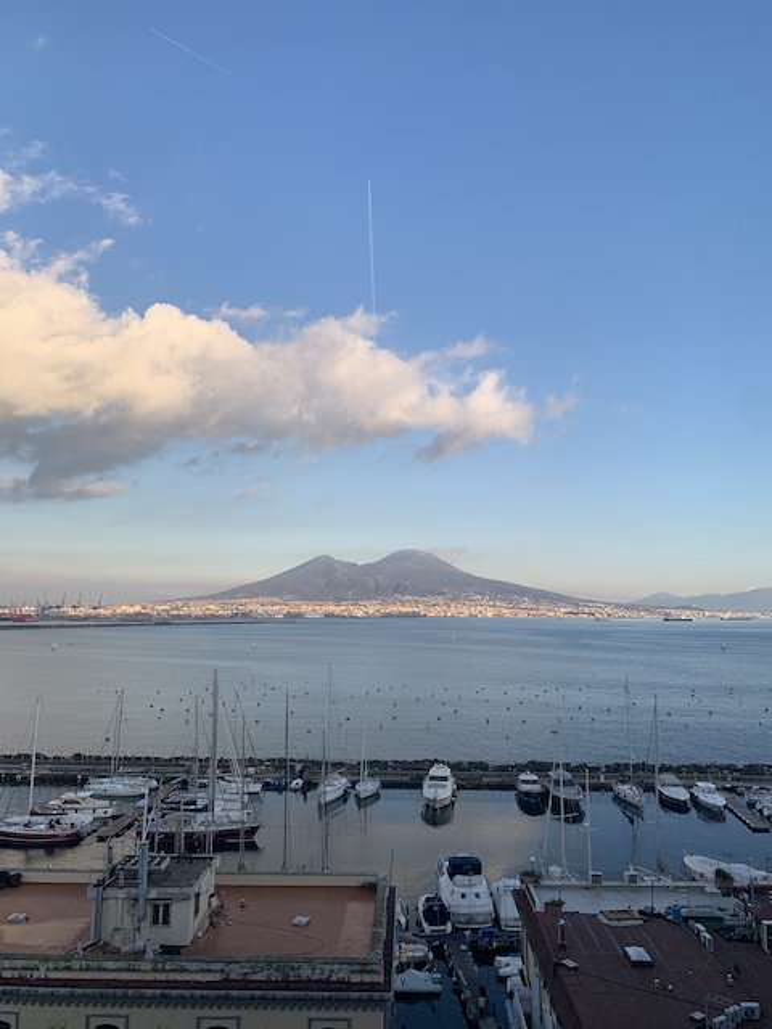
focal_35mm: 26
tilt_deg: +8.7
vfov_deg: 67.3
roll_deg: -1.0
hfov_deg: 53.1
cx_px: 386
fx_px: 773
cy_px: 514
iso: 25
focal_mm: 4.25
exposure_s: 1/1220
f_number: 1.8
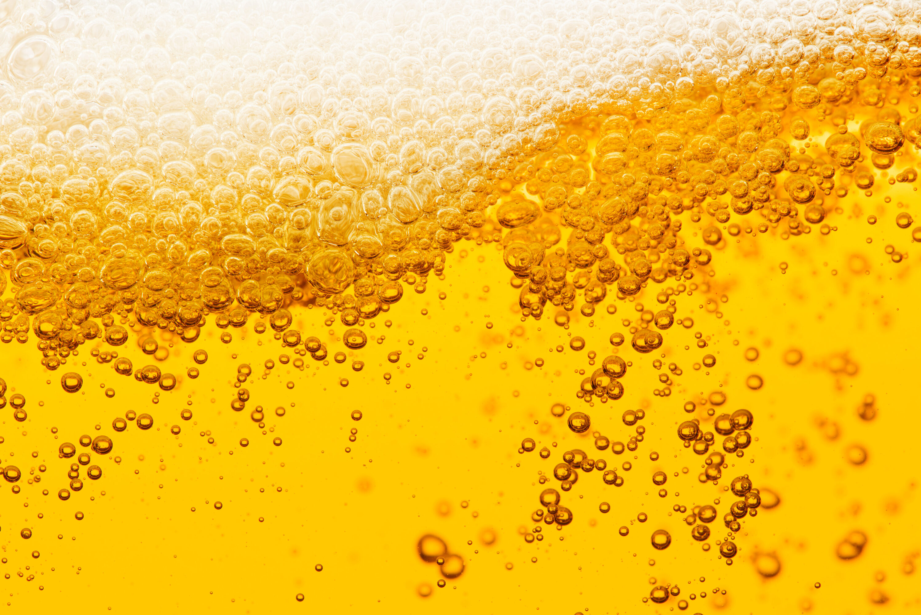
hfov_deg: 19.4
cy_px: 308
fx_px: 2687
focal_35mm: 105
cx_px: 460
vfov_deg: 13.1
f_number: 13
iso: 160
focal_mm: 105
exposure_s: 1/60
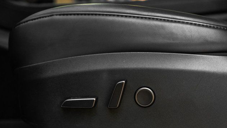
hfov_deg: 32.8
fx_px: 385
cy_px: 98
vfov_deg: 18.7
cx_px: 115
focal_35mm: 64
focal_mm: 46
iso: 1600
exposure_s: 1/320
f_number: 4
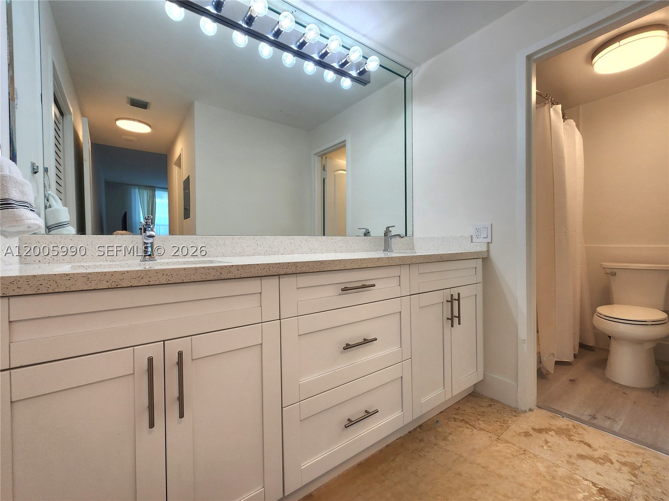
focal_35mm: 13
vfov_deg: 89.9
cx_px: 334
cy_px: 250
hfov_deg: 106.2
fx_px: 251
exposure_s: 1/120
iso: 100
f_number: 2.2
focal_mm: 2.2
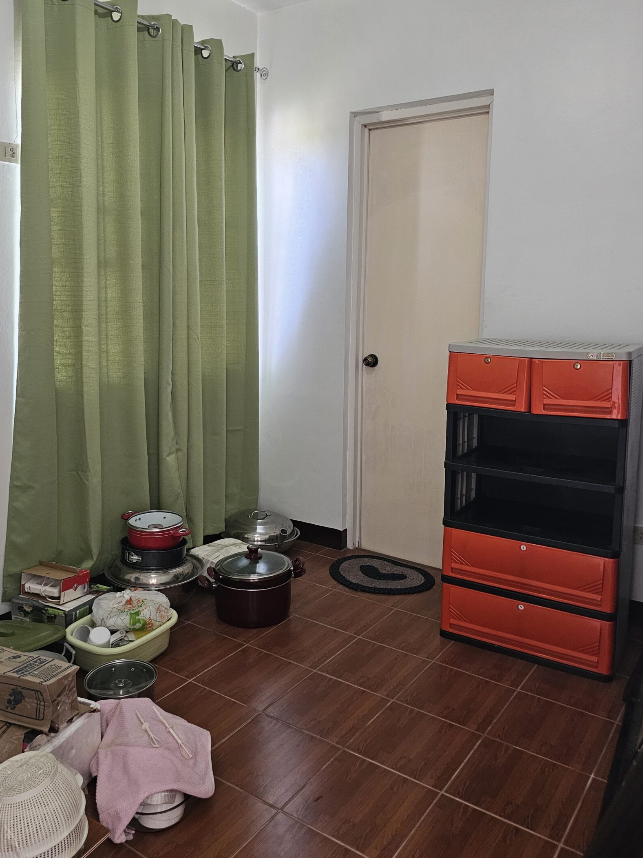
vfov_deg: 63.2
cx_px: 296
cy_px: 376
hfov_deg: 49.7
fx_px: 694
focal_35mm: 28
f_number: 1.7
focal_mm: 6.3
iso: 640
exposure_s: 1/60
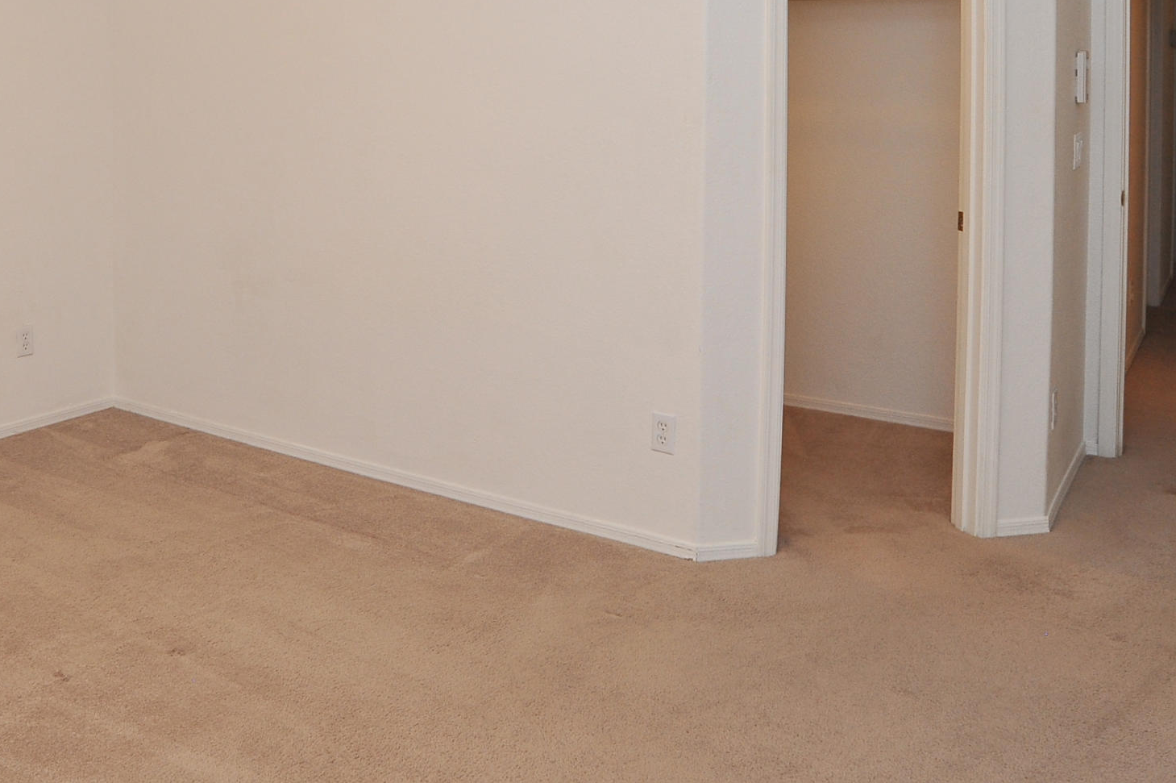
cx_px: 387
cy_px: 53
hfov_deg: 50.9
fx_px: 1208
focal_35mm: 37
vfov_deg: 33.6
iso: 1000
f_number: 10
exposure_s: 1/30
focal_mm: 18
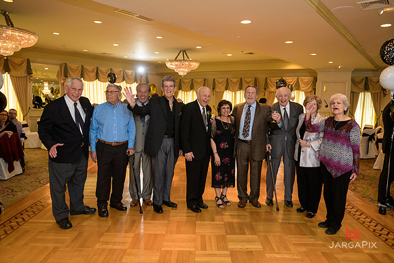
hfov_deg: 69.4
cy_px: 132
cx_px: 197
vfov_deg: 49.6
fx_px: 285
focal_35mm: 26
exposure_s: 1/125
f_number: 3.2
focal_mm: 26
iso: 1000
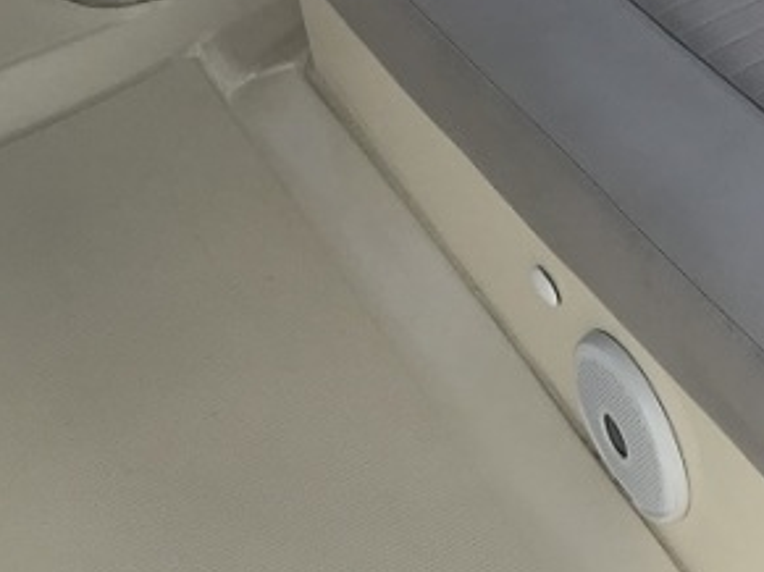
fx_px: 1699
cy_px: -94
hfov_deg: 23.1
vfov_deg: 18.2
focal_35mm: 77
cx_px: 935
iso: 20
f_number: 1.8
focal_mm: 3.99
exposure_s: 1/1808
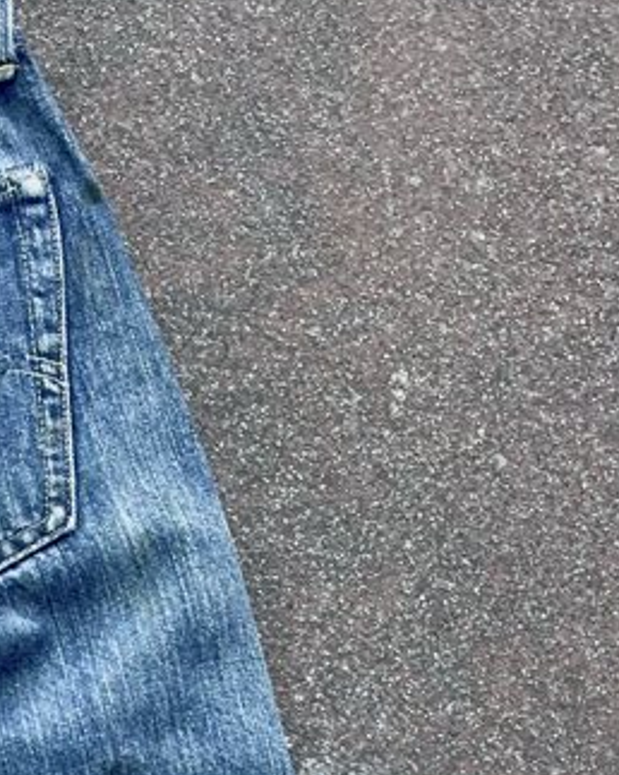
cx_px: -518
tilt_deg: -79.2
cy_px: 1416
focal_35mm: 110
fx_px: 2521
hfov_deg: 12.7
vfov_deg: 15.1
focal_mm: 5.1
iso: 40
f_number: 1.6
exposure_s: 1/121
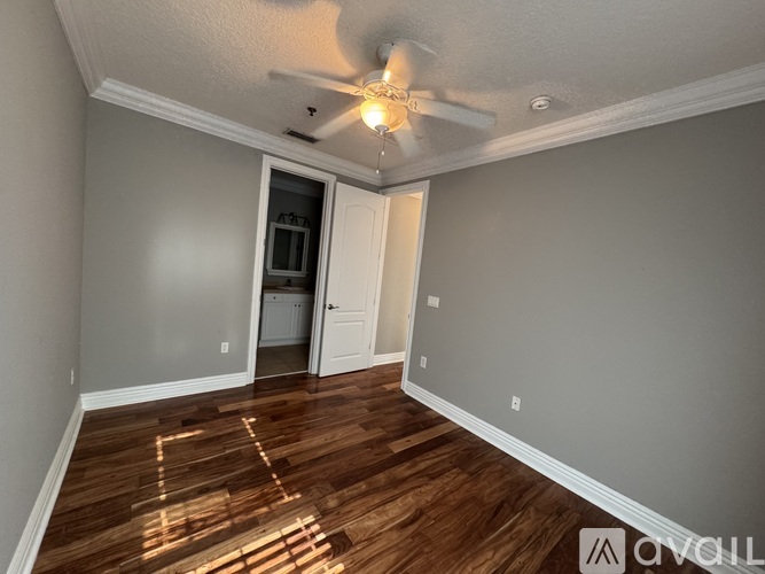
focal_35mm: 14
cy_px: 287
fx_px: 309
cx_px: 382
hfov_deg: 102.1
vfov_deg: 85.7
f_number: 2.2
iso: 400
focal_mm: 2.22
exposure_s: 1/60
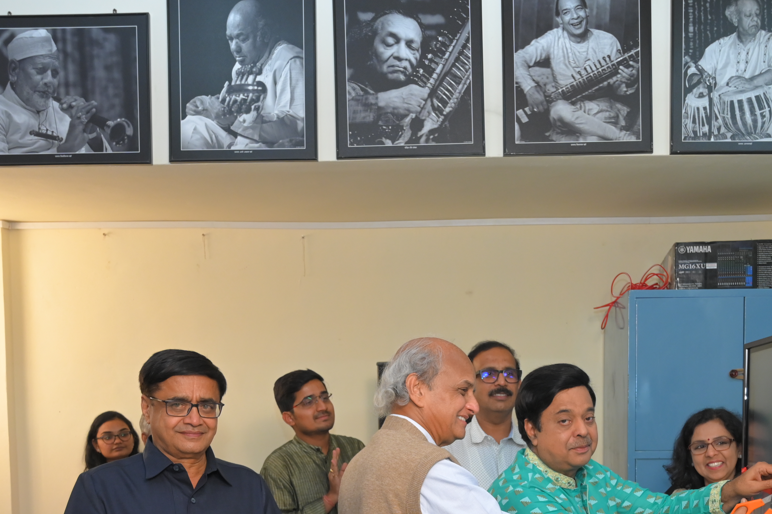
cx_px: 469
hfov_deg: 41.7
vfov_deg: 27.3
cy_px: 488
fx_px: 1007
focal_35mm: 47
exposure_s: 1/200
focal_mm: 24
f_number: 5.6
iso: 1250
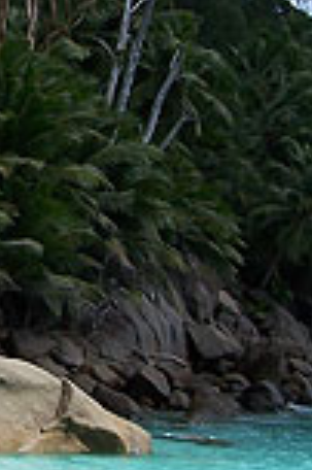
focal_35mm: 135
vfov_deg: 15.2
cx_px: -120
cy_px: 229
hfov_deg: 9.9
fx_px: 1759
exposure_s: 1/750
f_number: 4
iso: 80
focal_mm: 6.3
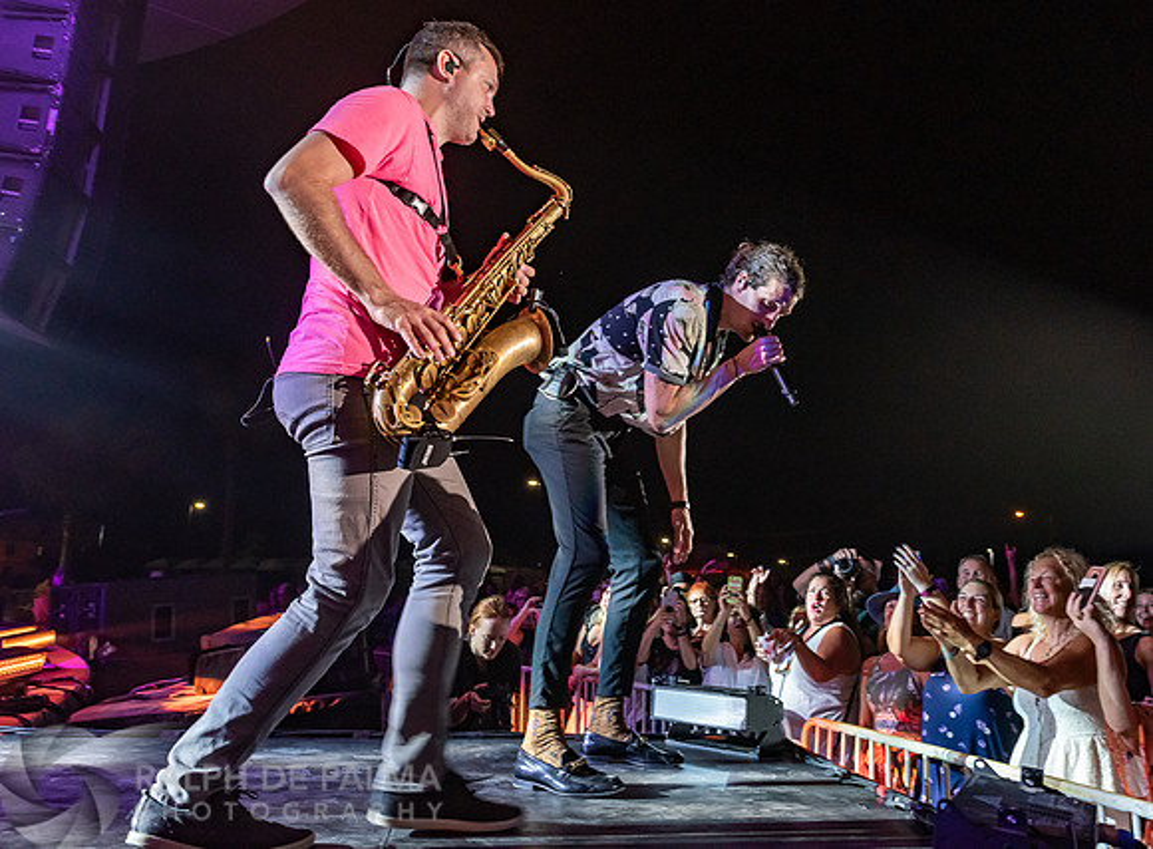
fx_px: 960
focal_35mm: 29
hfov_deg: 61.5
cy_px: 368
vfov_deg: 47.6
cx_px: 680
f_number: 5.6
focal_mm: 24
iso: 1600
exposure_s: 1/160
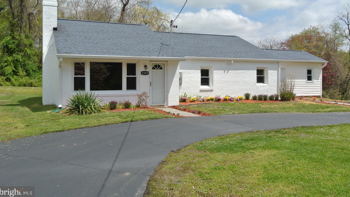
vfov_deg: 34.6
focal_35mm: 34
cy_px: 80
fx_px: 316
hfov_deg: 58.0
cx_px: 173
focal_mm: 11.9
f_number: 5.6
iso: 100
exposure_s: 1/640
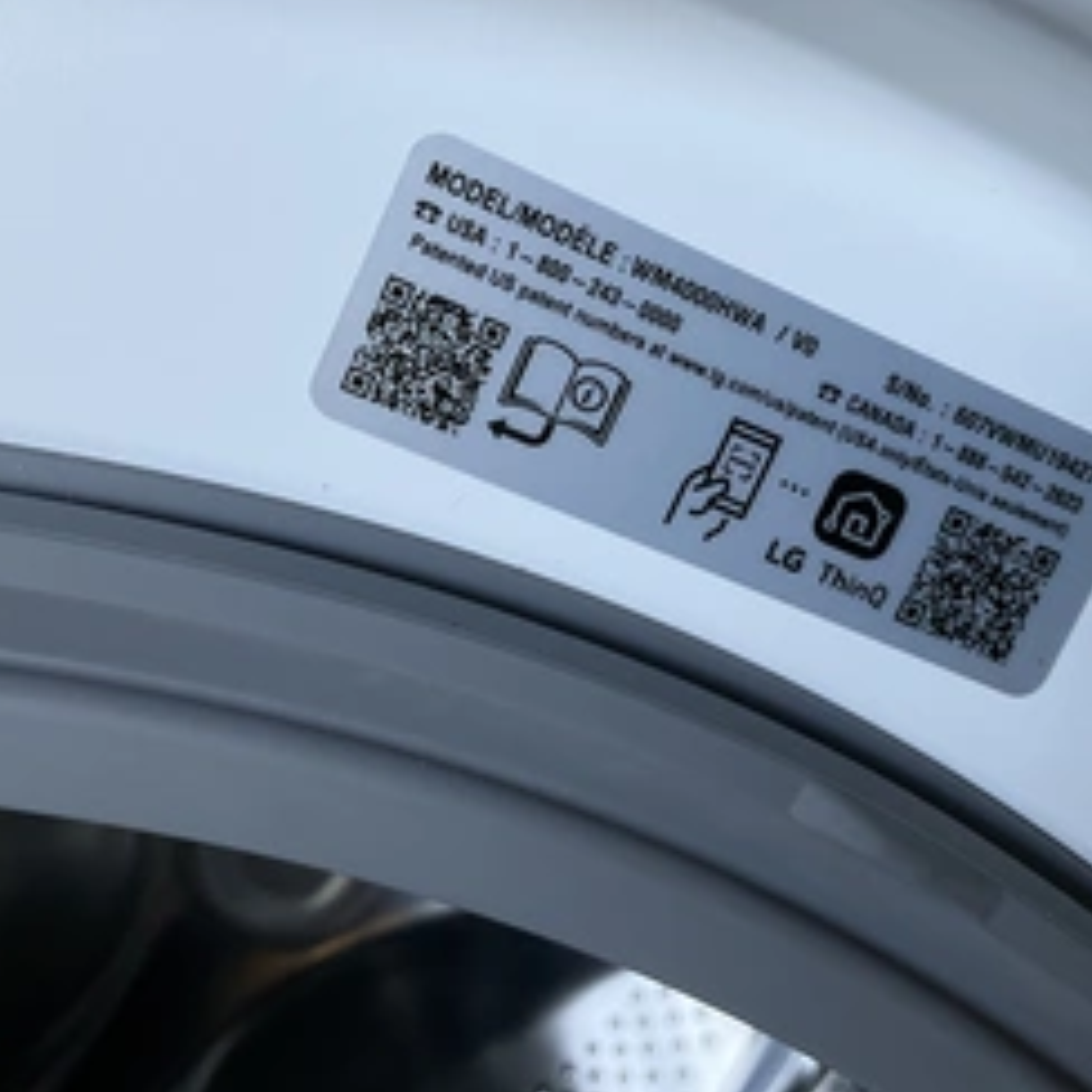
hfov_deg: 39.5
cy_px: 439
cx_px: 734
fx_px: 1499
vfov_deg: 39.9
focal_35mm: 42
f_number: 1.8
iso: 80
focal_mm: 3
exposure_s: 1/60
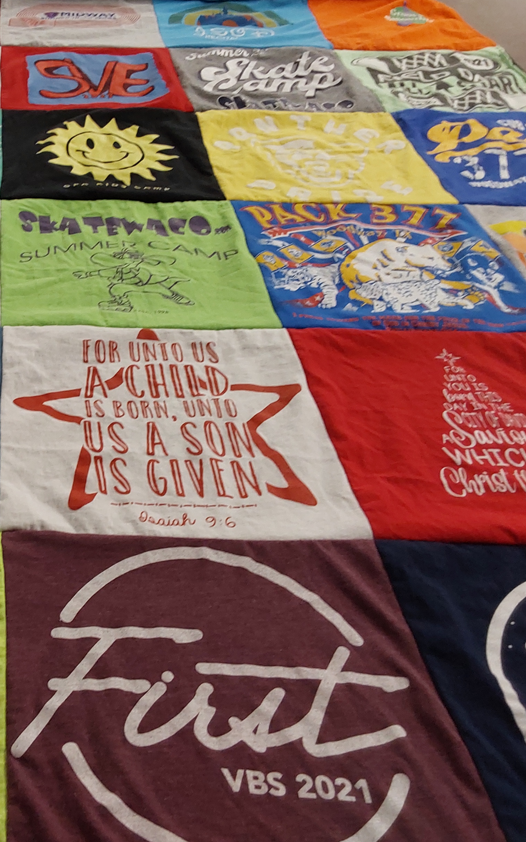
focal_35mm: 40
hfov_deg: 29.6
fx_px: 917
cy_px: 419
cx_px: -12
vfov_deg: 49.3
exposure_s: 1/60
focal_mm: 2.91
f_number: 1.9
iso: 80
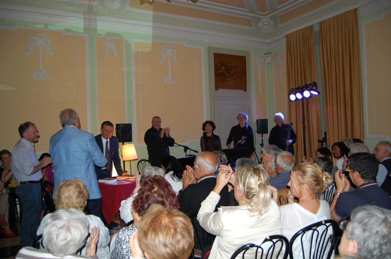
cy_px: 130
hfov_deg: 67.4
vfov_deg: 47.8
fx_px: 293
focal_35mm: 27
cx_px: 196
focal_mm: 18
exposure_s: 1/60
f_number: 3.5
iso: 400
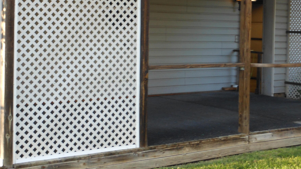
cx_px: 170
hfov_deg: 29.3
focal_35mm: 72
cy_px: 30
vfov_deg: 16.6
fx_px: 575
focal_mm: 6.9
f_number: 4.3
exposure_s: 1/40
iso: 80
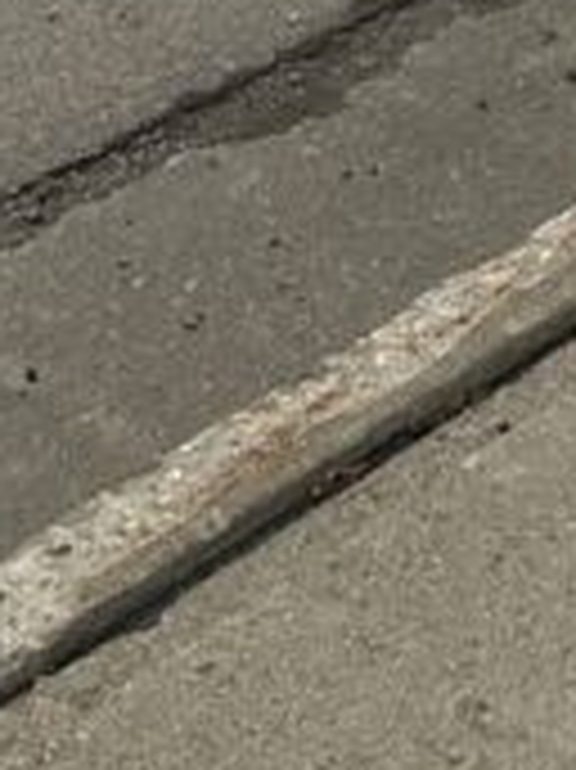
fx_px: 3199
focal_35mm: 144
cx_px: 1062
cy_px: -1364
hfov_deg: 9.7
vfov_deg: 10.6
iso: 80
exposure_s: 1/3861
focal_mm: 6.86
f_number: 1.78
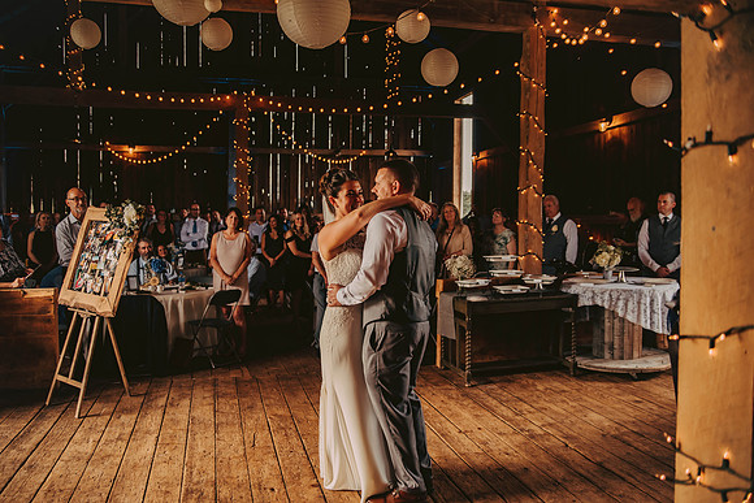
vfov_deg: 45.5
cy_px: 252
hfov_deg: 64.3
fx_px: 599
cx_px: 377
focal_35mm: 29
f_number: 2.8
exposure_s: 1/200
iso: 400
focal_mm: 28
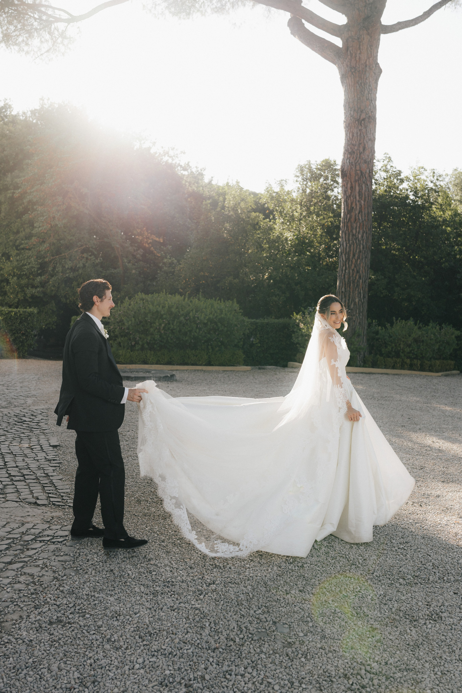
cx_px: 231
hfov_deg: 37.9
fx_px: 674
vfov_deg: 54.4
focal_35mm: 35
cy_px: 346
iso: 500
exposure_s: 1/1600
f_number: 3.2
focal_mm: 35
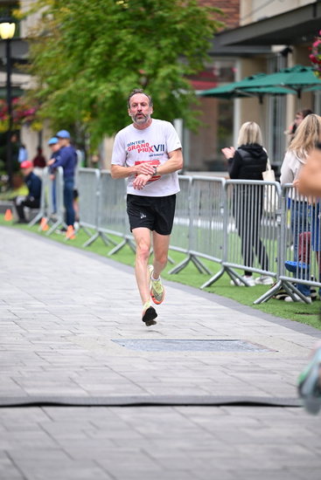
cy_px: 240
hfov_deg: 8.9
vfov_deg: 13.2
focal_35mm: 155
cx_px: 160
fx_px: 2072
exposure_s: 1/1250
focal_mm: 155
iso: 1250
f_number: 2.8
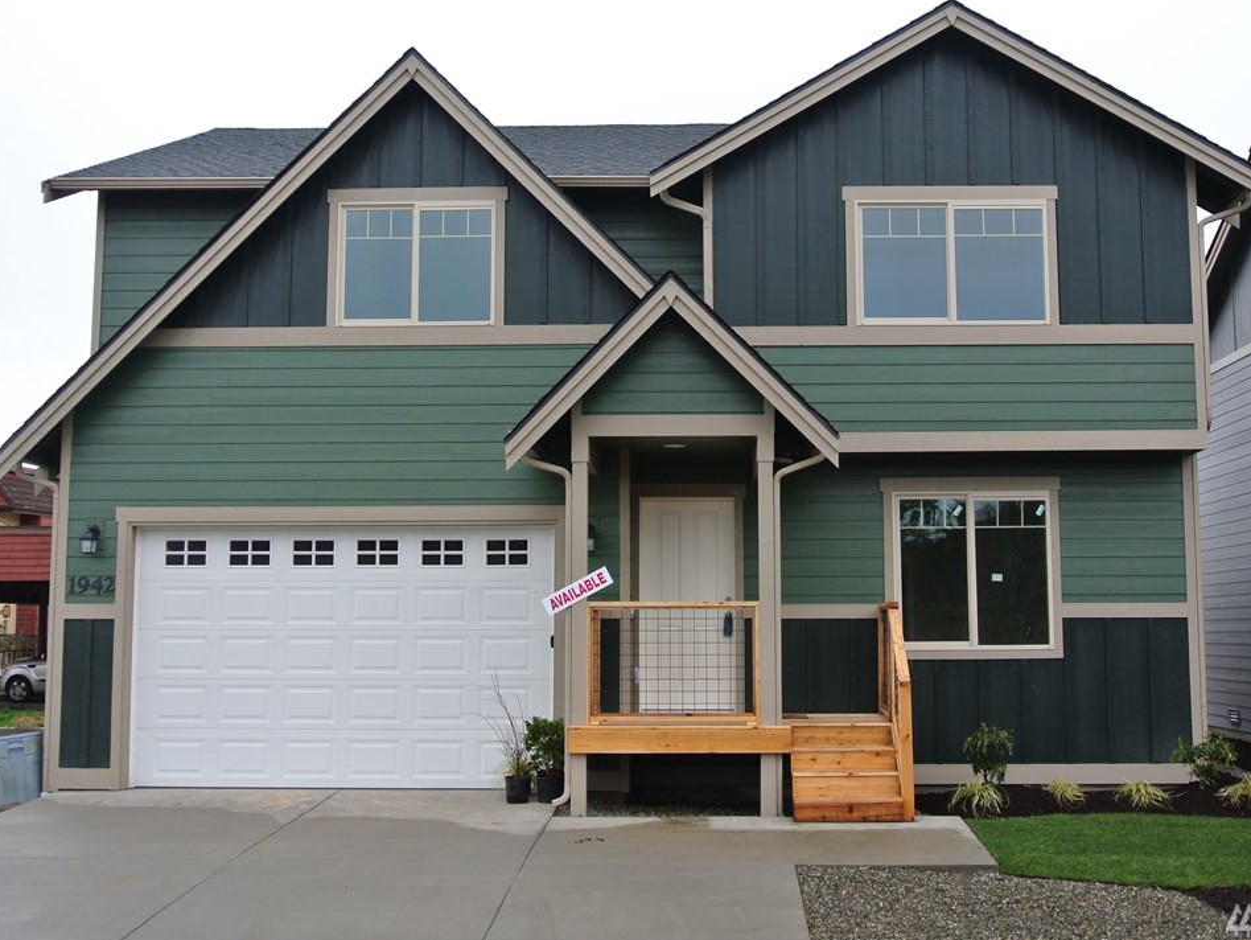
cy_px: 465
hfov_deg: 42.9
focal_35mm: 44
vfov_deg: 32.9
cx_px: 668
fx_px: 1591
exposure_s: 1/125
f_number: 4.2
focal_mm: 15.1
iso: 100
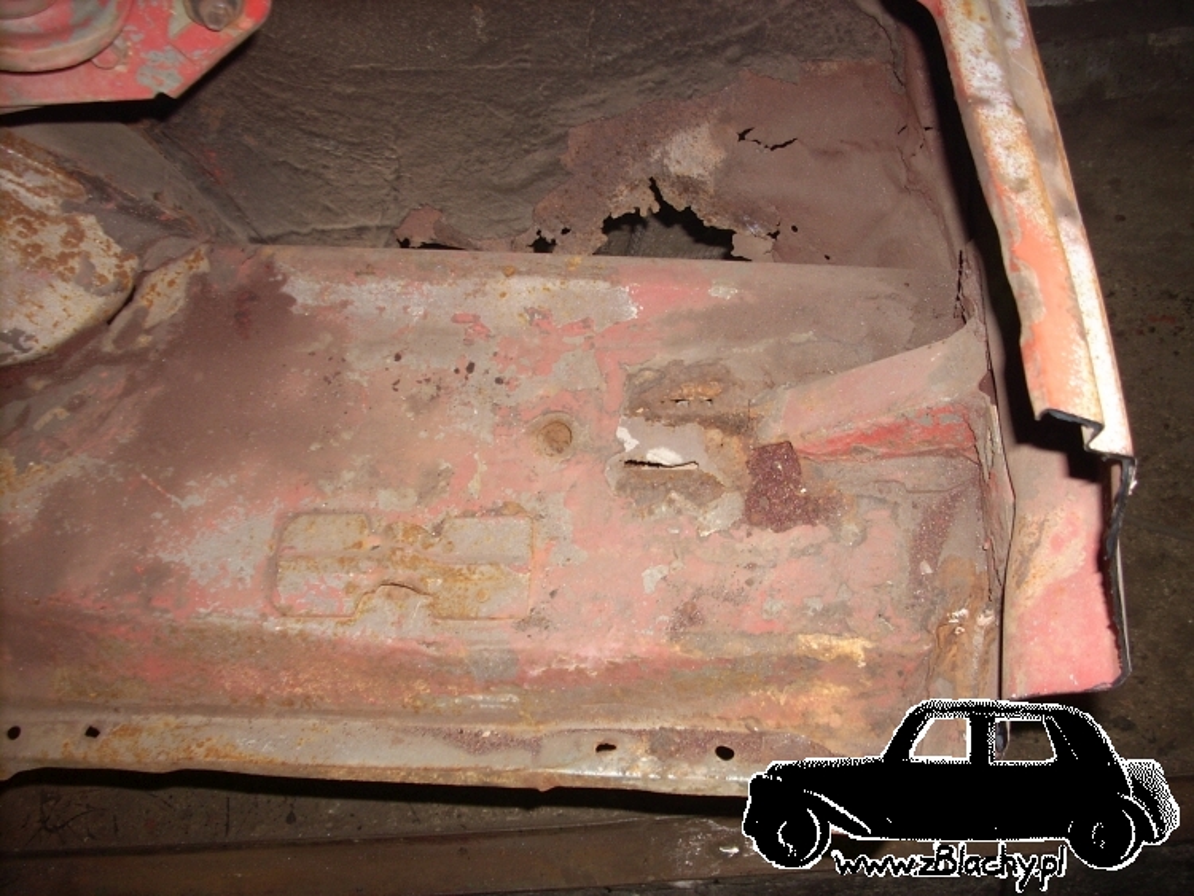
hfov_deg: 50.1
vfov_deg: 38.7
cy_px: 448
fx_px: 1277
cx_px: 597
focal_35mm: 37
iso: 64
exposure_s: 1/60
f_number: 2.8
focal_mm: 6.2
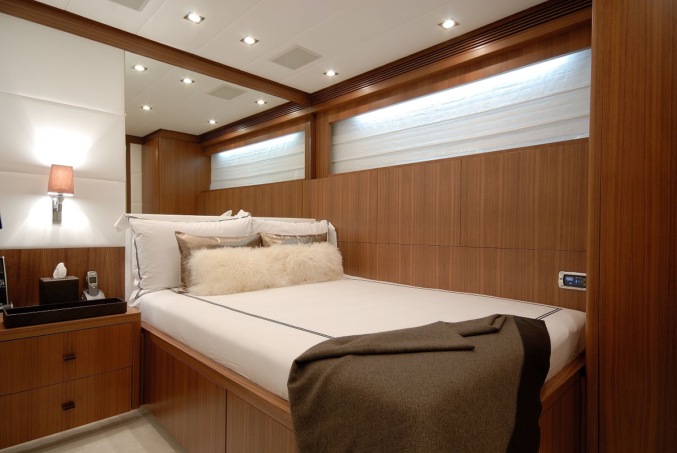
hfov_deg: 85.3
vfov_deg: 63.4
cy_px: 226
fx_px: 367
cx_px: 338
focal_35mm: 20
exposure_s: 1/2.5
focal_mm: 13
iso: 100
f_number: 9
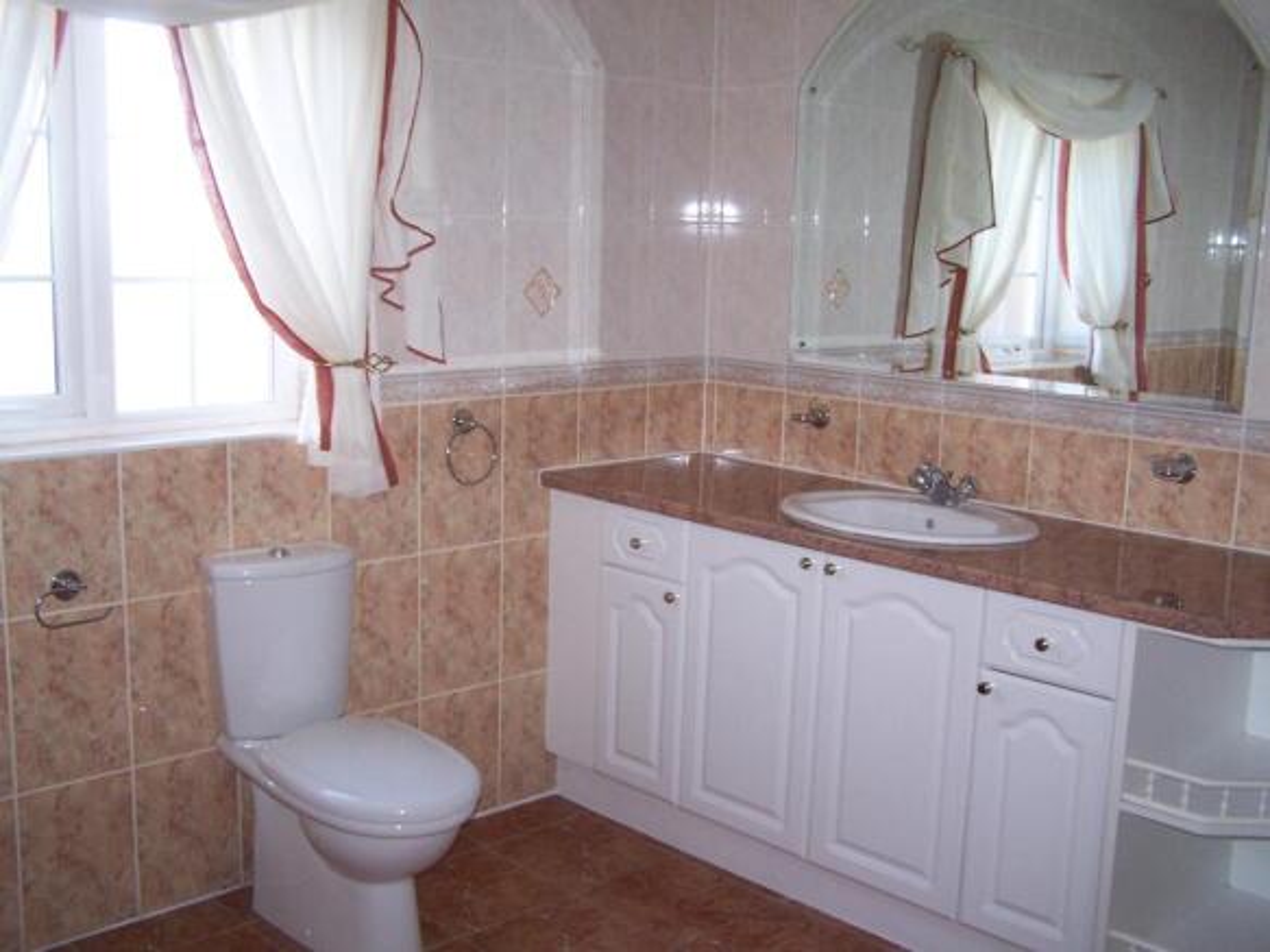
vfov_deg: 37.7
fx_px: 1394
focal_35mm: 38
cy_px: 476
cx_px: 635
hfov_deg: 49.0
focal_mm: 6.3
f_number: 2.8
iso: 140
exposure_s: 1/60
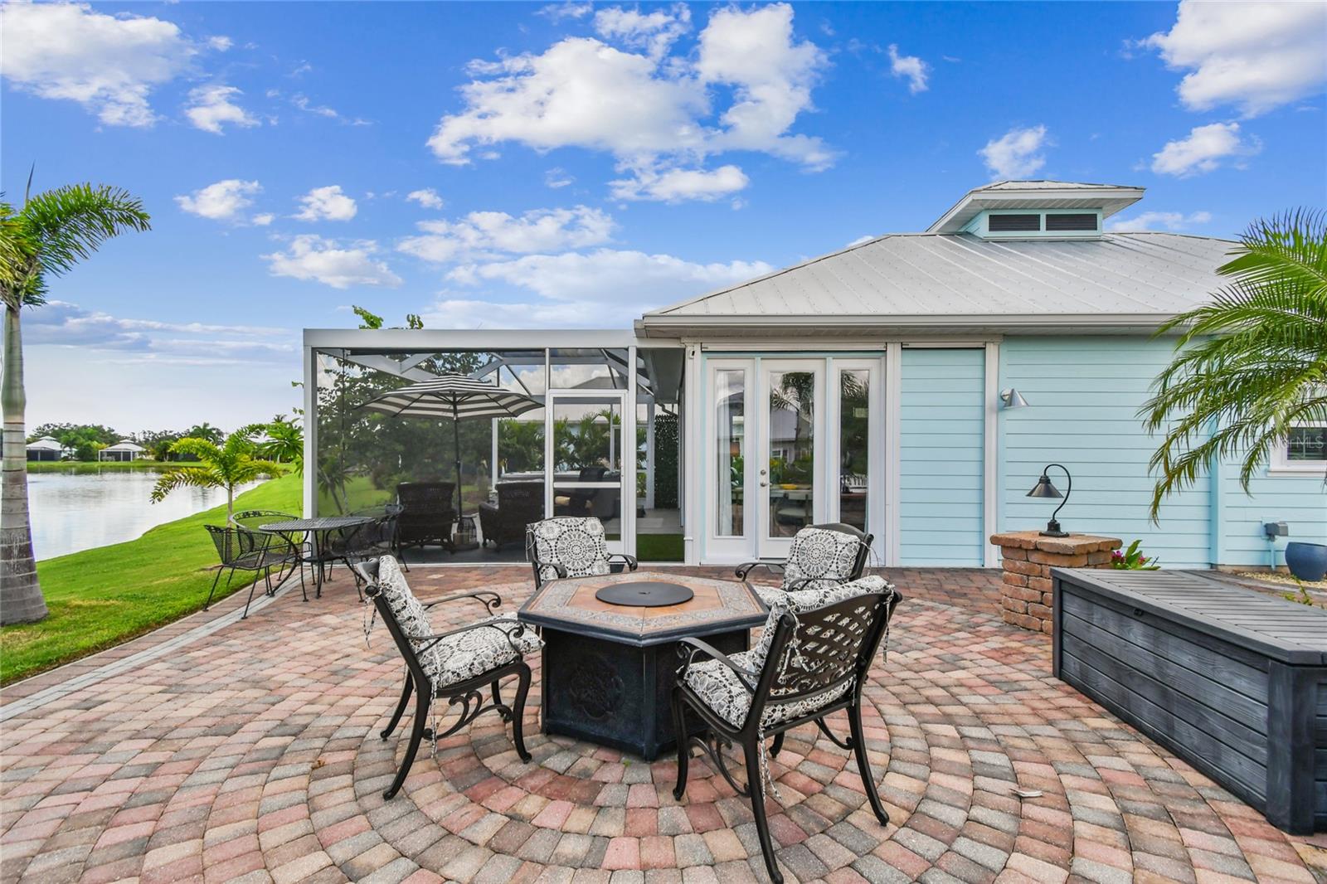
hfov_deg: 100.4
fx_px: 553
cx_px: 664
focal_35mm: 15
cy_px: 442
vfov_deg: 77.3
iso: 100
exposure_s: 1/400
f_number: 7.1
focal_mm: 10
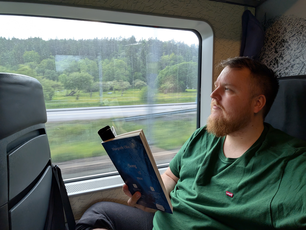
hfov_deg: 87.8
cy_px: 115
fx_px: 159
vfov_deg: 71.6
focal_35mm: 18
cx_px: 153
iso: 71
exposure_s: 1/100
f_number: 2.2
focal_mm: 2.71
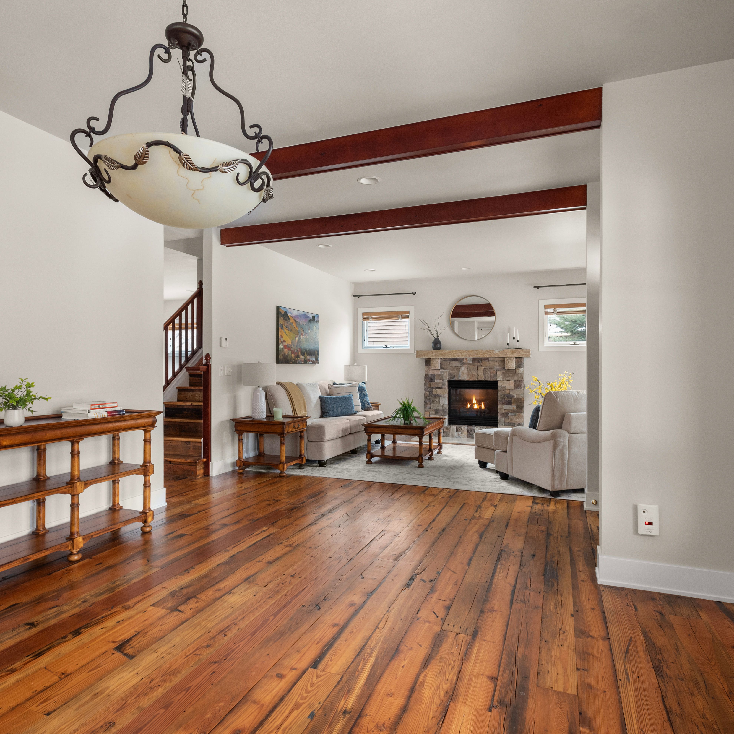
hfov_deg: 69.4
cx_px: 329
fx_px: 528
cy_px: 368
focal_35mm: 22
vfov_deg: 69.6
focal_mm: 17
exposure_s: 1/5
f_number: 7.1
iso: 500
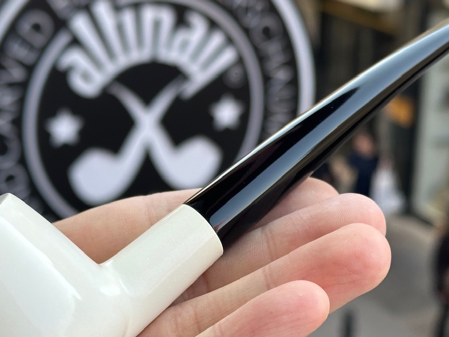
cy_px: 200
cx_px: 230
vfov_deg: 17.3
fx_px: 1102
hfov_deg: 23.0
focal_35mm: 85
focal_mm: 6.86
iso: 64
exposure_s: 1/450
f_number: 1.78
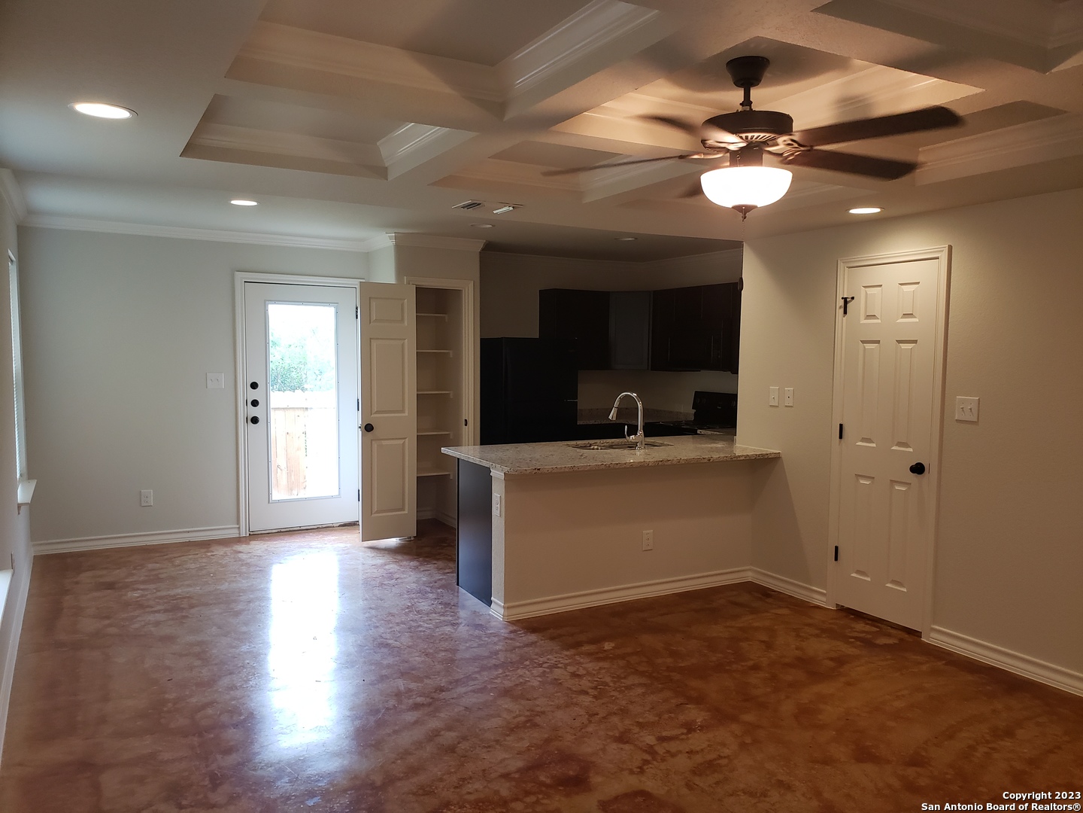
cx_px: 542
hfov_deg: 67.3
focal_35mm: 26
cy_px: 406
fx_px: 813
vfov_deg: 53.1
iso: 250
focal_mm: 4.3
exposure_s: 1/120
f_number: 2.4
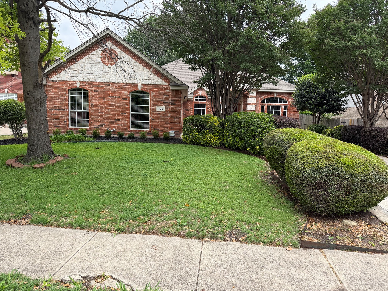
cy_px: 146
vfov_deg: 56.8
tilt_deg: -5.5
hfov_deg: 71.6
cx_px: 194
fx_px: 269
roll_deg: -1.4
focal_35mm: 24
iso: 100
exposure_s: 1/1653
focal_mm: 6.76
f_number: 1.78
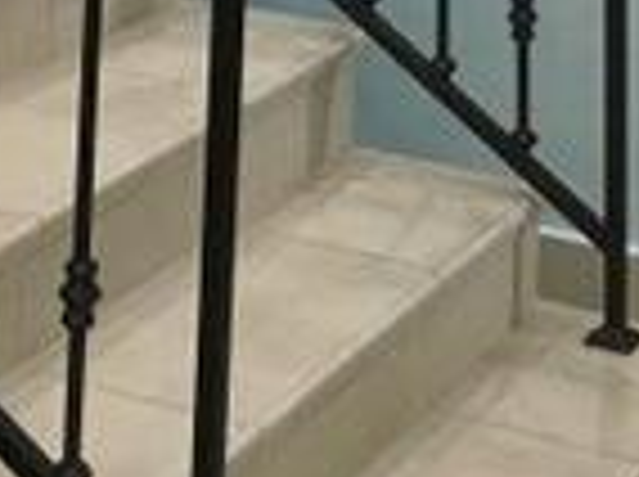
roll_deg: -1.9
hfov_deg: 15.1
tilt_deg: -3.0
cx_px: 324
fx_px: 2414
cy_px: -508
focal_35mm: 131
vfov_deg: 10.3
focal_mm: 4.15
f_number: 2.2
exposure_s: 1/30
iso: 160
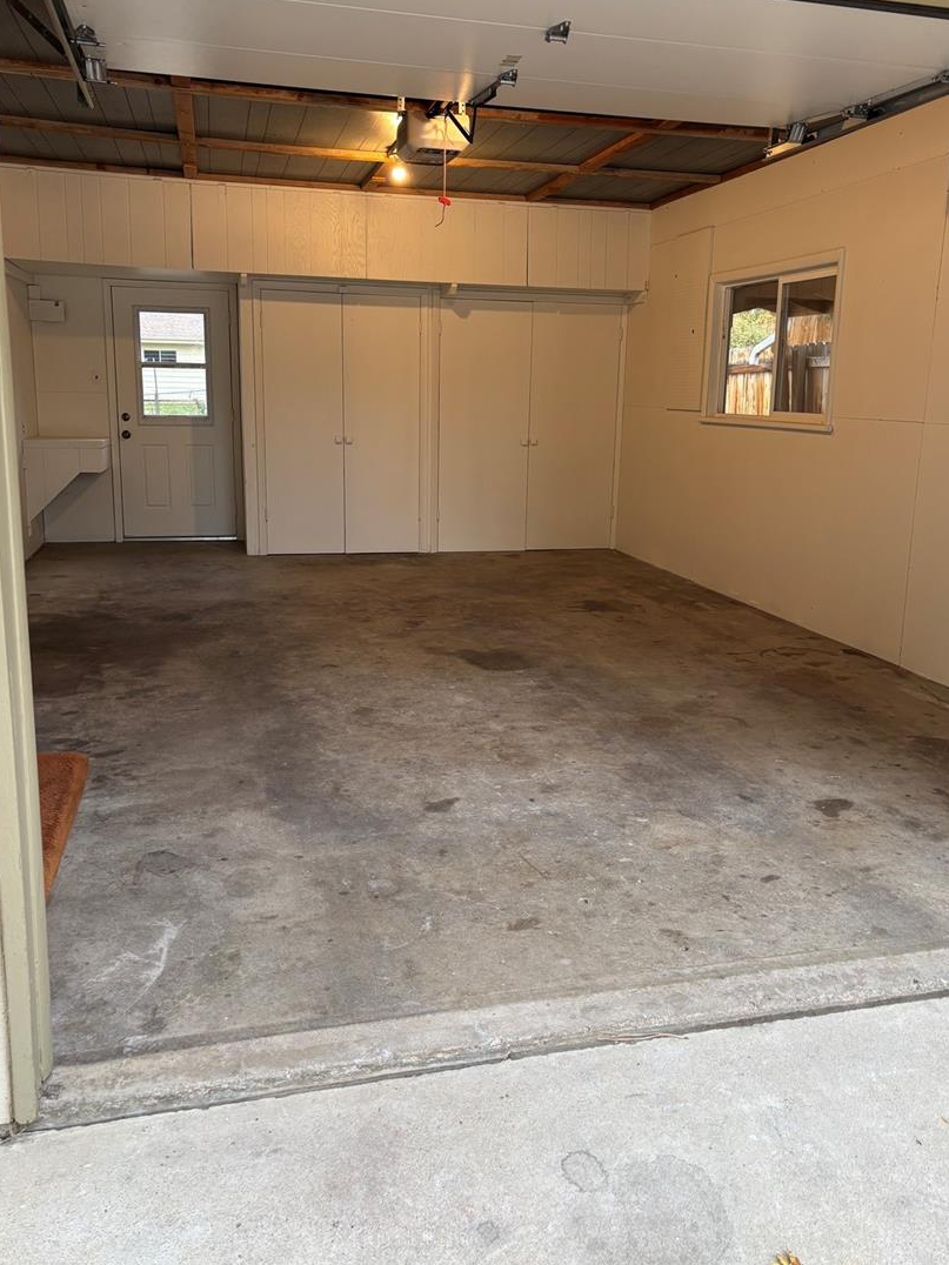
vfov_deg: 61.6
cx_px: 484
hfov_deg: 48.2
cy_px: 600
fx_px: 1060
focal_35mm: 29
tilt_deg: -11.7
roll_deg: -2.1
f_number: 1.6
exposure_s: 1/60
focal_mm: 5.96
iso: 80
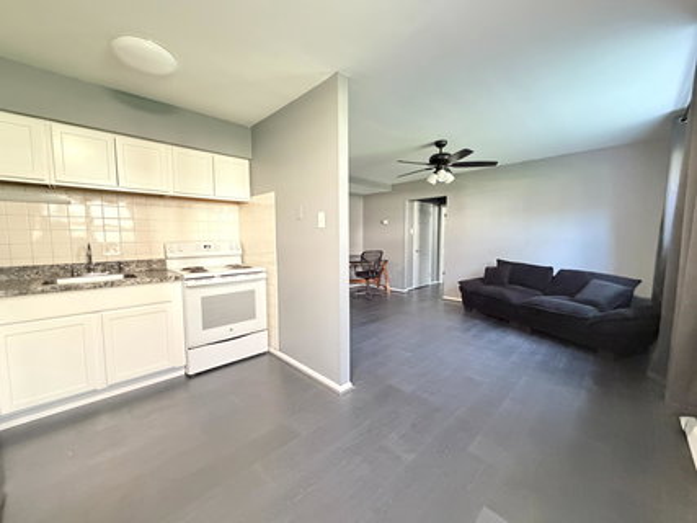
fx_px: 282
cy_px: 262
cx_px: 348
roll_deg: +0.6
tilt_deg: -5.1
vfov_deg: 85.6
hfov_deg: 102.1
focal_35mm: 14
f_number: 2.2
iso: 1600
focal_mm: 2.22
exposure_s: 1/30
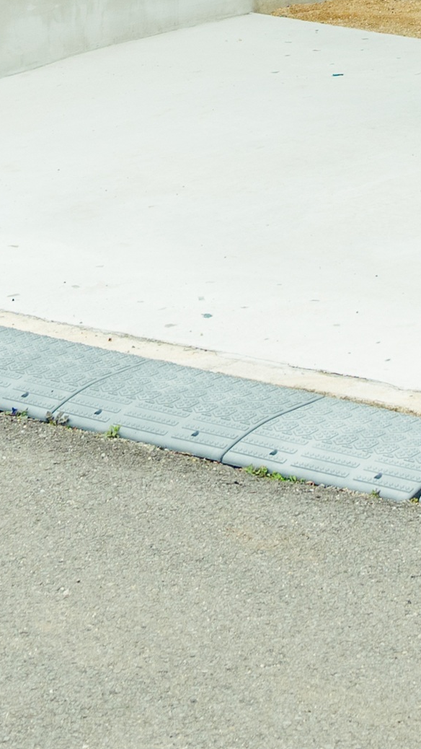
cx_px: 873
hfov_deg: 5.9
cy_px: -839
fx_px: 3969
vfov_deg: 9.9
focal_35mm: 200
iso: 250
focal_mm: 30
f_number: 3.5
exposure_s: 1/800
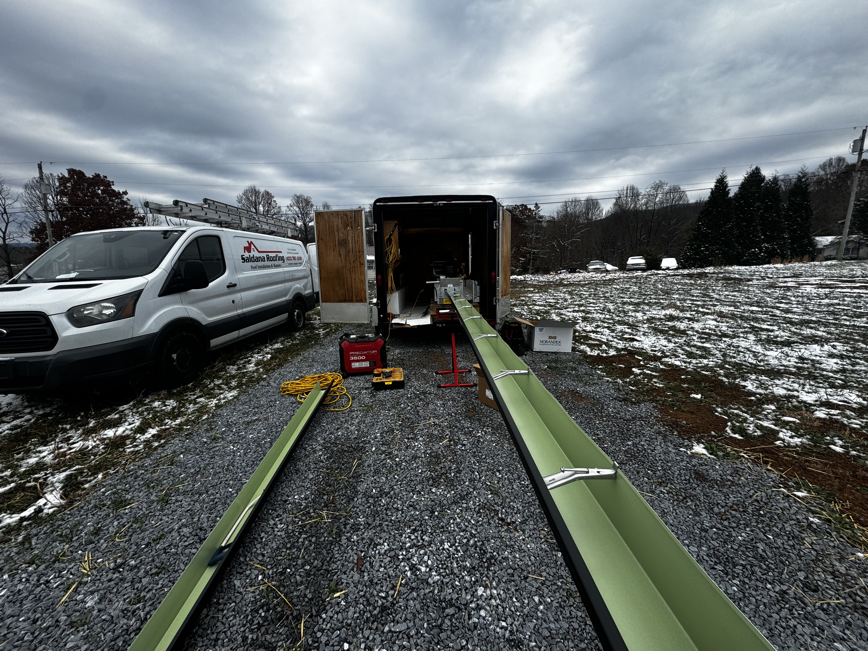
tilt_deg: -9.8
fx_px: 351
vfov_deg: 85.7
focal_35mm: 14
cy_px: 326
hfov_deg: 102.1
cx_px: 434
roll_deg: -1.0
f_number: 2.2
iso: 40
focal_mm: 2.22
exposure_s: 1/681
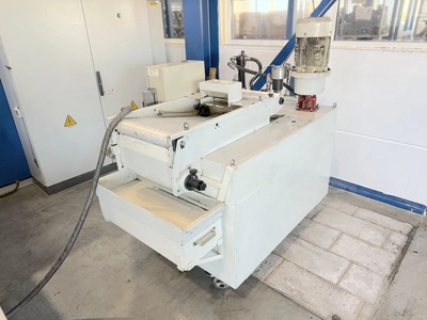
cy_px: 160
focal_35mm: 24
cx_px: 214
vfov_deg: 56.8
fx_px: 296
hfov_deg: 71.6
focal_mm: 6.76
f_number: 1.78
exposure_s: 1/121
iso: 200
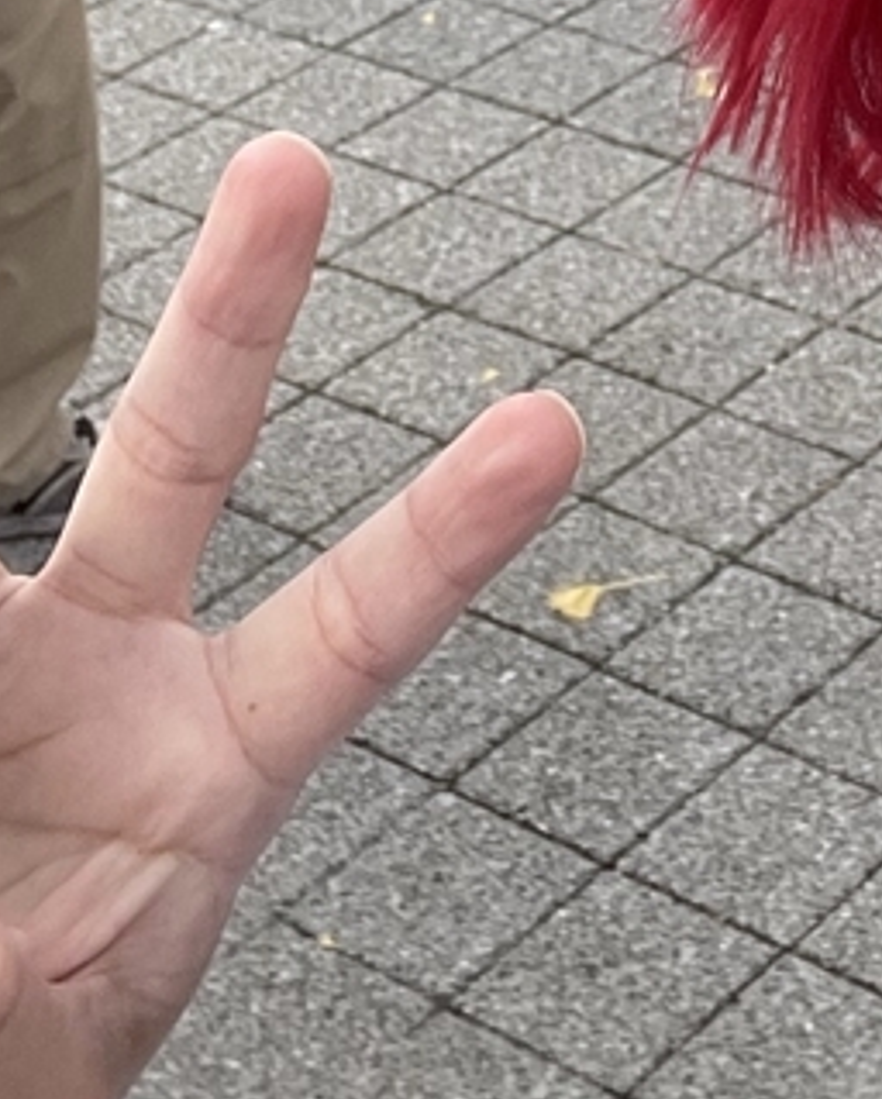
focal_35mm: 110
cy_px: -806
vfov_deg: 15.3
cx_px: 978
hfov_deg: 13.7
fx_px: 3582
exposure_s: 1/557
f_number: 2.2
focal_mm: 2.71
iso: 25
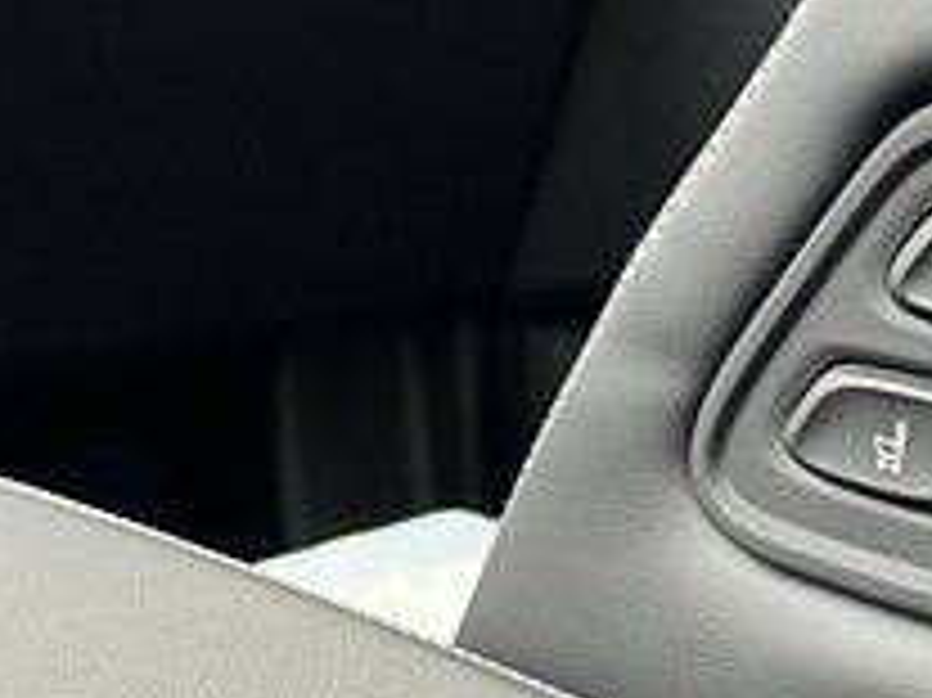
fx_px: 3417
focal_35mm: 127
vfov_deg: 11.7
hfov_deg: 15.3
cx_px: 851
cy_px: 342
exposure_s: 1/35
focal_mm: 6.76
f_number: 1.78
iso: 500
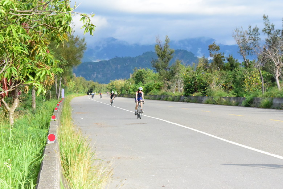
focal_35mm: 110
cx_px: 142
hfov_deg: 18.6
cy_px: 94
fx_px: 865
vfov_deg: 12.5
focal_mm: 110
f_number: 16
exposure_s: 1/4000
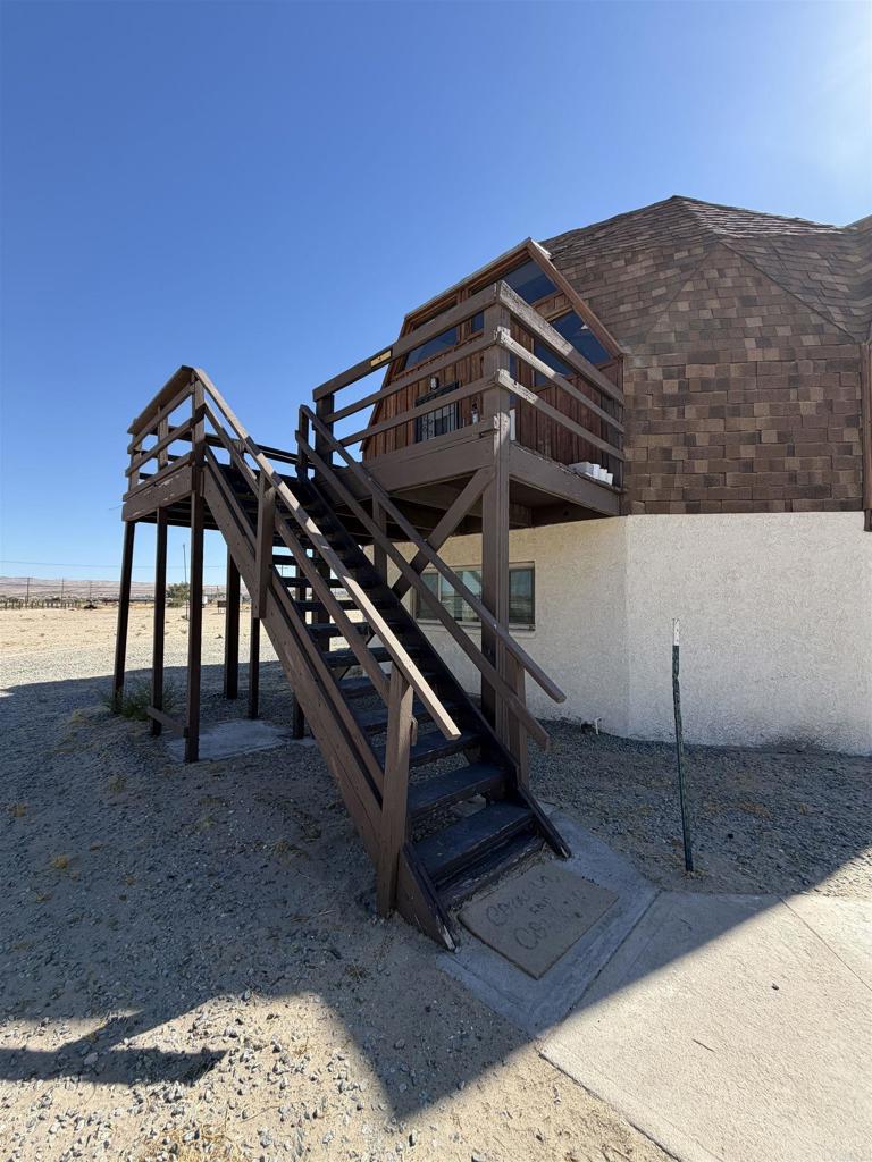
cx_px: 436
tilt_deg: +3.2
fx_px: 470
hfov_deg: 85.7
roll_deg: -0.7
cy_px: 581
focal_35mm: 14
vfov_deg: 102.1
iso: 40
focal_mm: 2.22
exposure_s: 1/770
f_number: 2.2
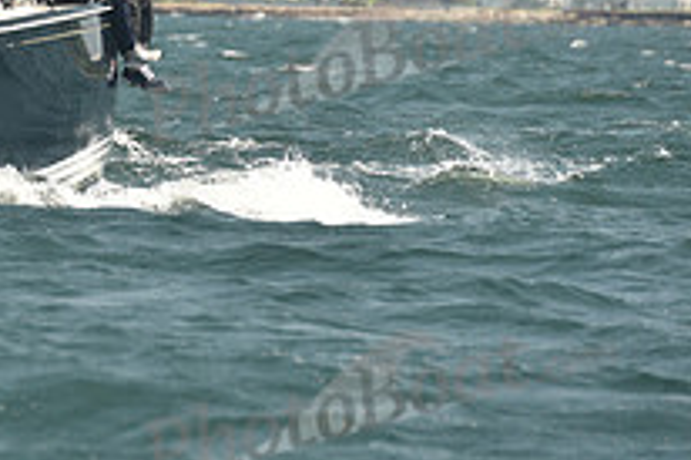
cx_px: -27
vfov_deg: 2.4
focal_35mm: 563
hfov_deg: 3.7
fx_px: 10798
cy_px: -69
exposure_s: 1/640
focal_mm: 200
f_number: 5
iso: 250
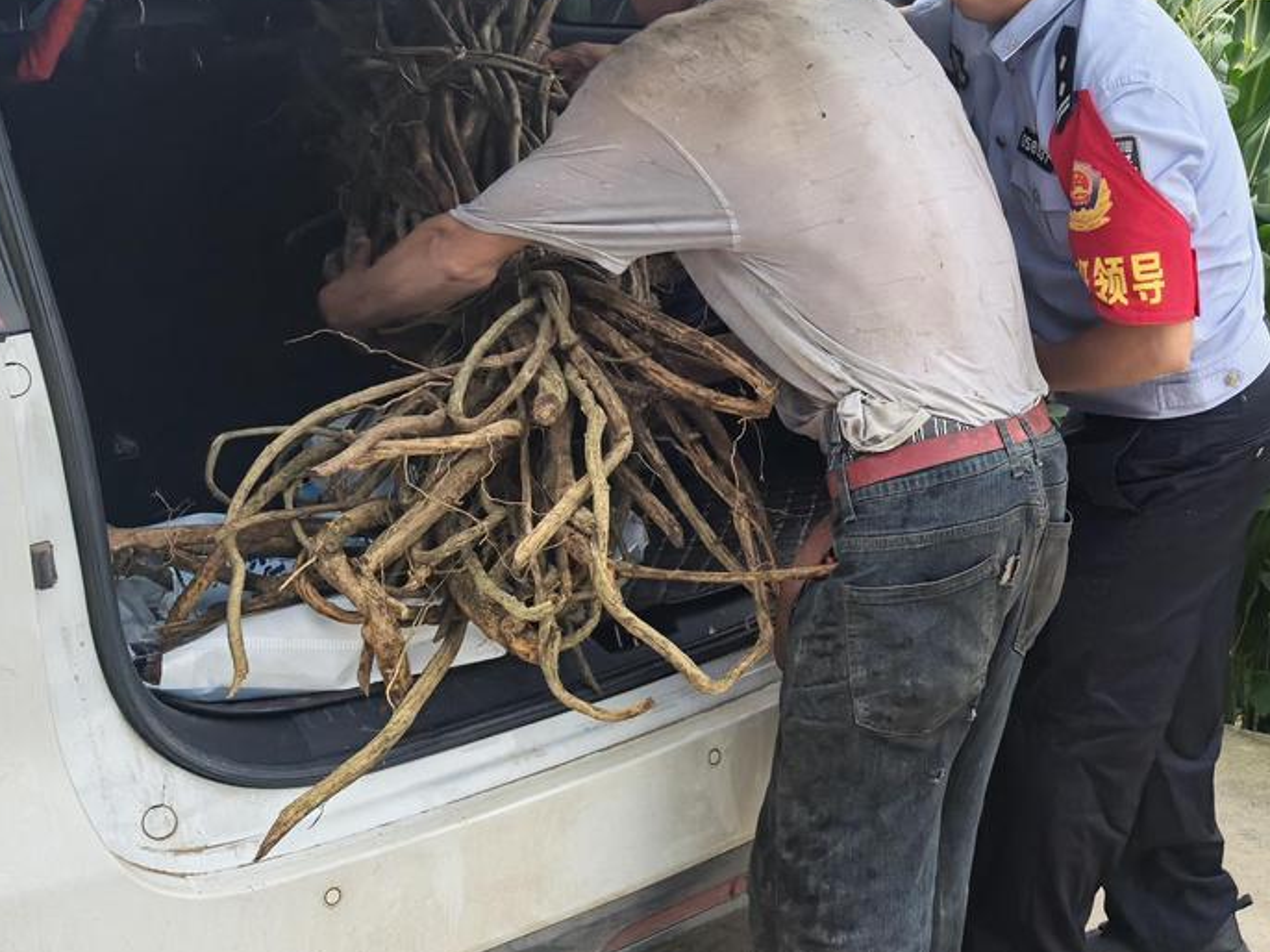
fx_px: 2311
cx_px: 1096
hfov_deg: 29.7
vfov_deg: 23.1
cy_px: 254
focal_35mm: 63
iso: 50
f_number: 2
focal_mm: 6.98
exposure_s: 1/1057
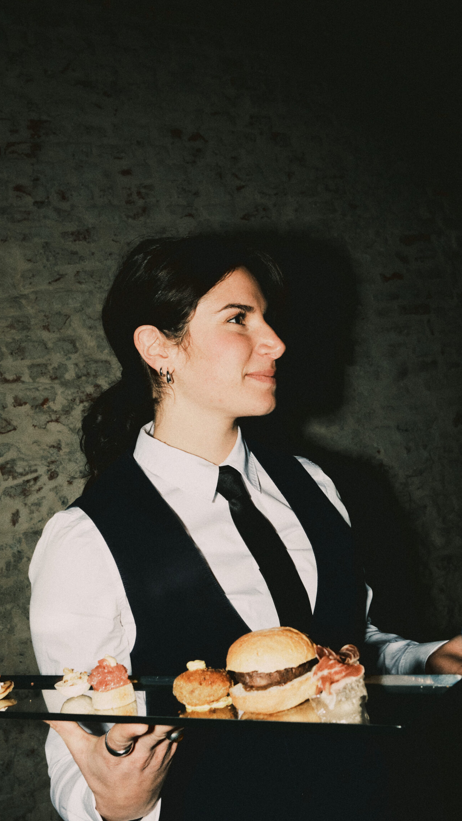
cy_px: 447
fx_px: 893
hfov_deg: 29.0
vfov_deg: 49.3
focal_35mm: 41
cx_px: 233
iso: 3200
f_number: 8
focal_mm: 23
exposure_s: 1/160
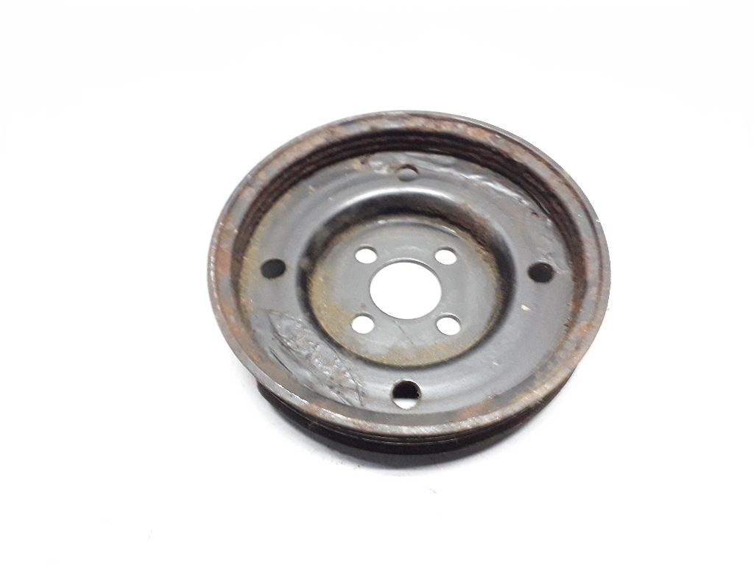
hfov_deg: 65.3
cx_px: 377
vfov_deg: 51.4
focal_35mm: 27
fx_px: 588
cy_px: 282
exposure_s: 1/20
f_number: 1.9
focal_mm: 3.6
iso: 500
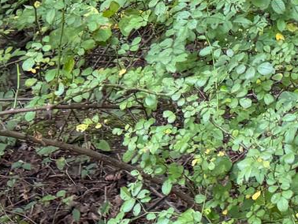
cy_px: -368
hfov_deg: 14.1
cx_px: 459
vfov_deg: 9.7
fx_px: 1120
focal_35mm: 130
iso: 125
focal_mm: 6.76
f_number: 1.78
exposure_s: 1/121
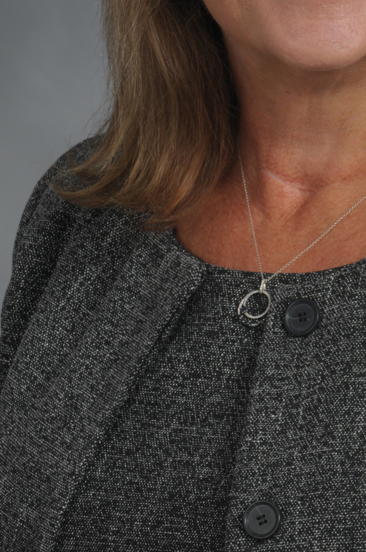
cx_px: 312
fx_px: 5706
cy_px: 142
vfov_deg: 5.5
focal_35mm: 373
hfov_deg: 3.7
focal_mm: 105
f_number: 16
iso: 200
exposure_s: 1/125
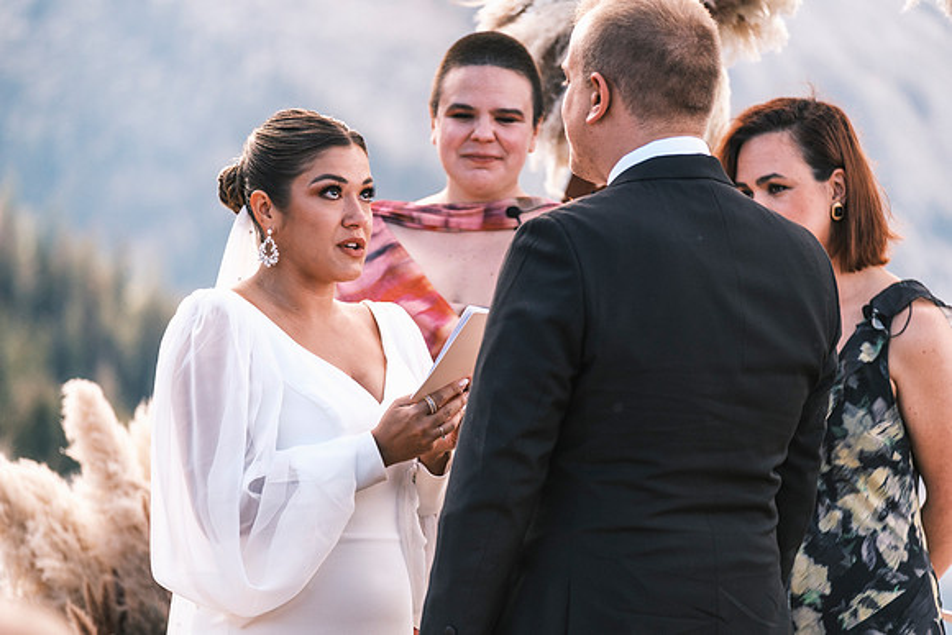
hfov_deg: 10.2
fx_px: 5343
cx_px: 476
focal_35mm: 202
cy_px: 318
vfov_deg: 6.8
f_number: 2.8
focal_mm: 134.4
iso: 400
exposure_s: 1/900
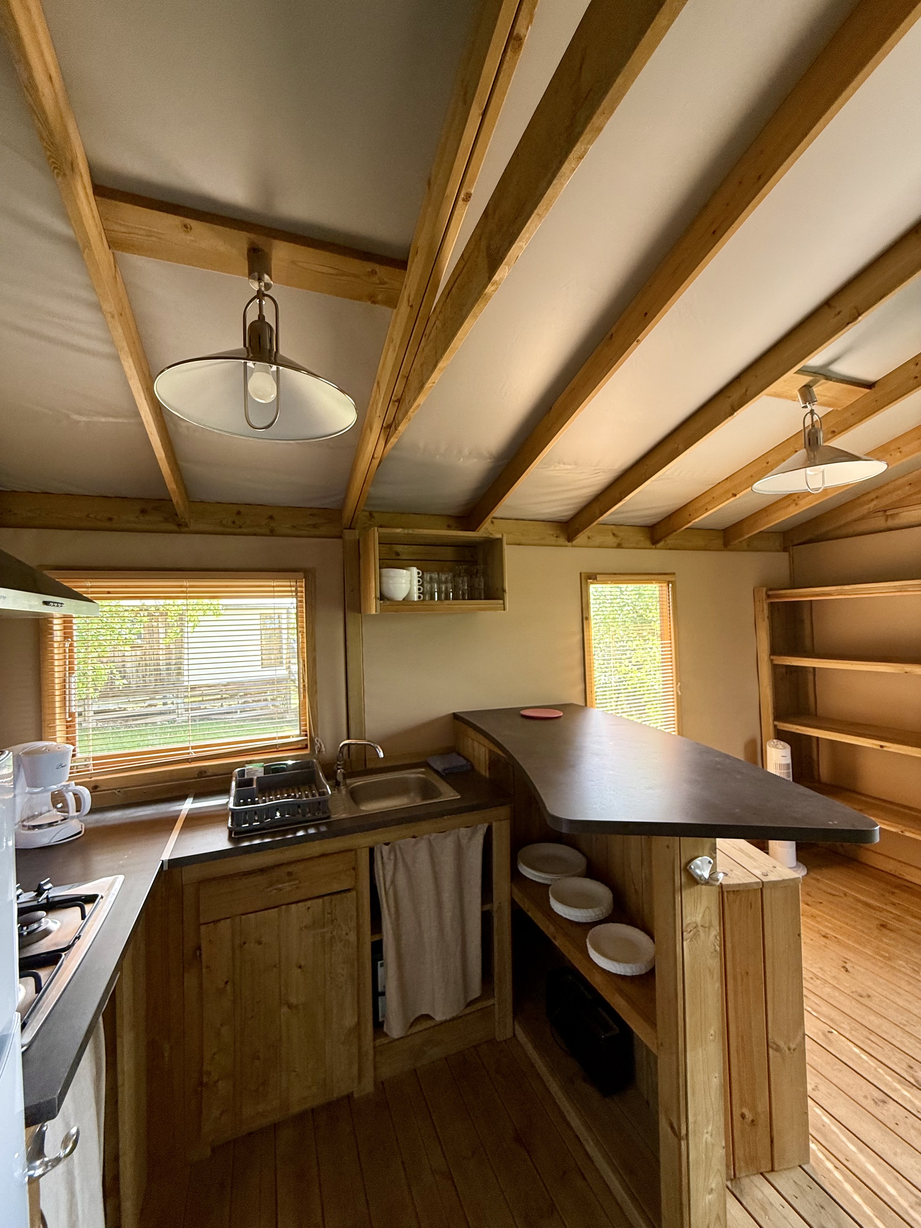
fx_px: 497
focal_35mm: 14
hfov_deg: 85.7
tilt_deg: +2.3
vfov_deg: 102.1
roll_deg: +1.0
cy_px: 614
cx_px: 460
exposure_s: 1/99
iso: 80
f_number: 2.2
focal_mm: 2.22
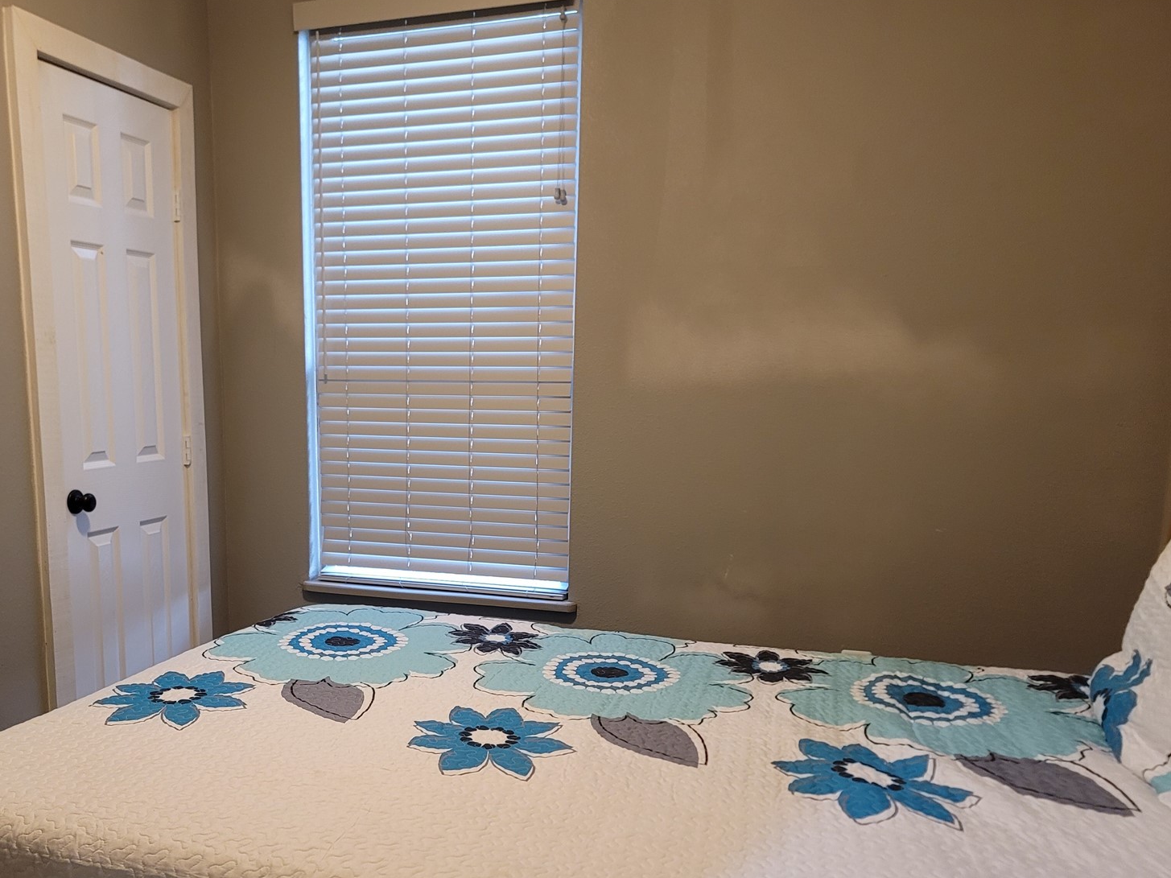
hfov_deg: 54.7
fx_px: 1116
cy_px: 571
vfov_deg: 42.5
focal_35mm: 33
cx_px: 438
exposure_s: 1/40
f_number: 1.8
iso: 400
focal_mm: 7
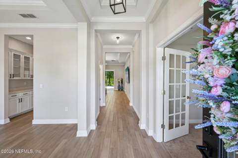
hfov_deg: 104.3
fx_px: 92
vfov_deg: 81.1
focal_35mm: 14
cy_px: 79
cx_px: 119
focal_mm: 14
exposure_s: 1/10
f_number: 8
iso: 400
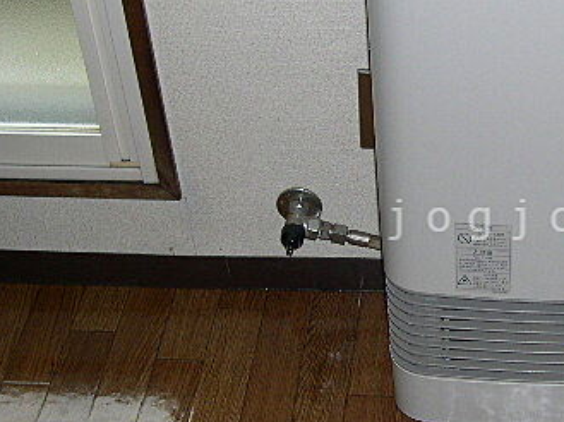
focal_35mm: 74
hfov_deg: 25.5
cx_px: 506
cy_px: 220
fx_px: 1204
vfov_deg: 19.9
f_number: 2.8
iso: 100
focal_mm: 8
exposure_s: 1/60
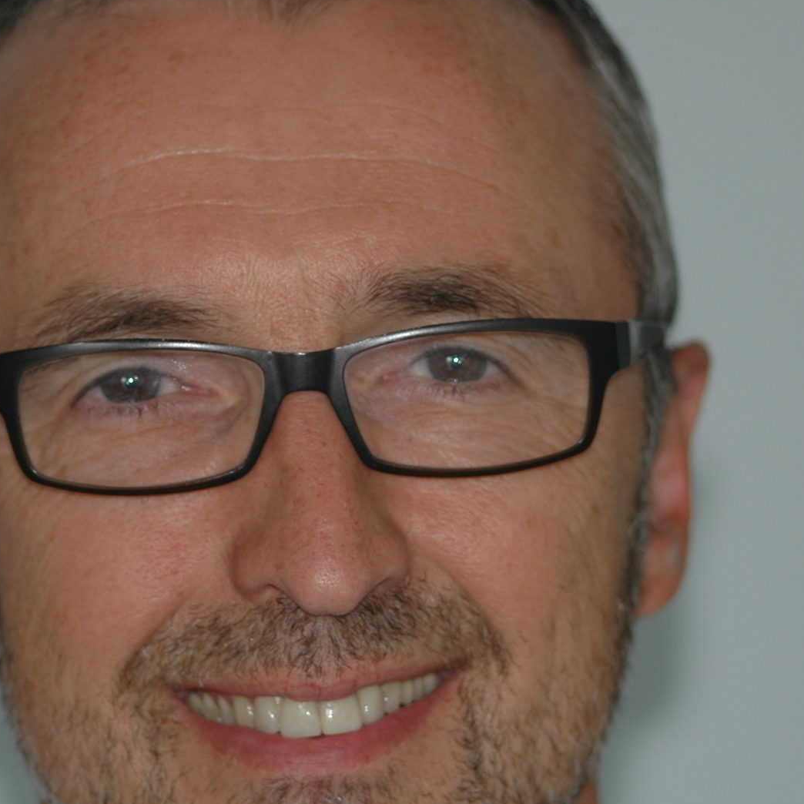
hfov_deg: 6.1
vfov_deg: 6.1
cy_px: 550
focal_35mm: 287
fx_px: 7539
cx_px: 358
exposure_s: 1/60
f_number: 3.2
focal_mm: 105
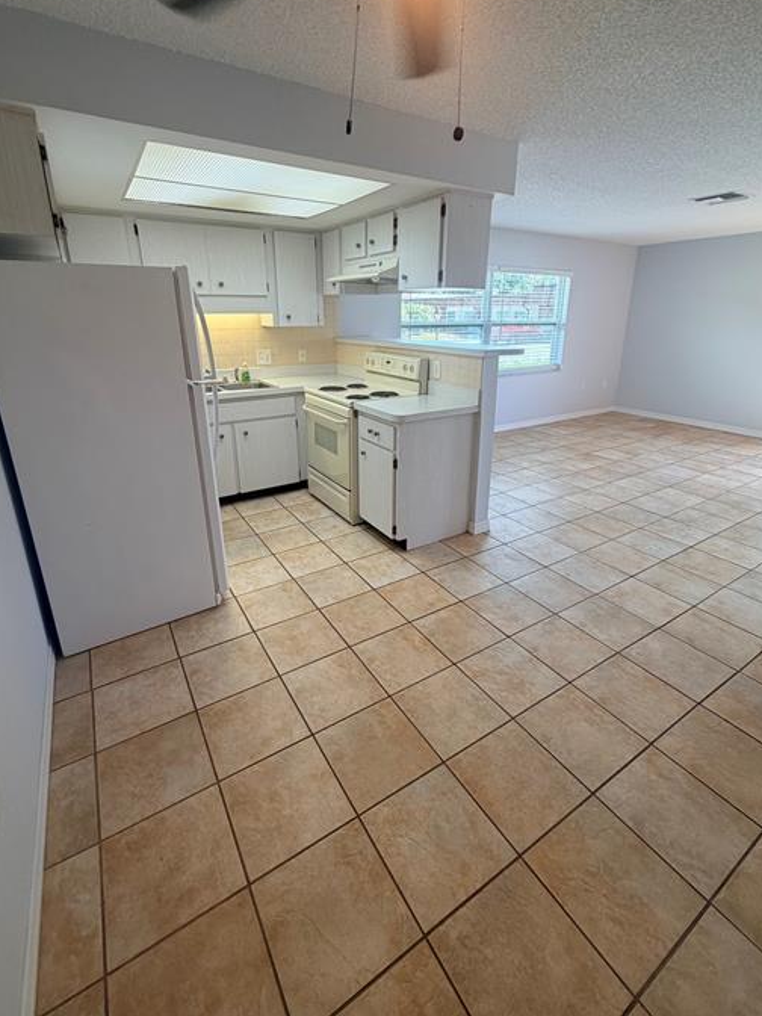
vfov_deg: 94.2
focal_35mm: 16
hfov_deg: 78.1
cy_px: 461
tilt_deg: -15.9
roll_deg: -0.4
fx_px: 470
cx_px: 381
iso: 160
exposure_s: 1/120
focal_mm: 2.22
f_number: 2.2
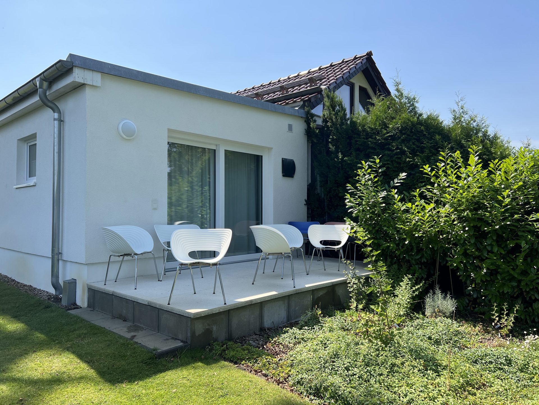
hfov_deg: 67.3
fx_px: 405
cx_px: 270
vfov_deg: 53.1
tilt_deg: +0.4
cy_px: 202
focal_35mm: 26
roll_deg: +0.5
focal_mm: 5.7
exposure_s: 1/2404
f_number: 1.5
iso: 50
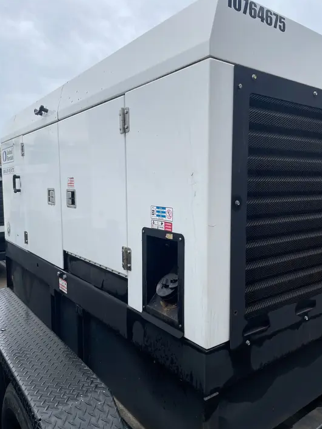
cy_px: 216
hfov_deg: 51.3
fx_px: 335
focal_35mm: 27
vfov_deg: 65.3
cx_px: 157
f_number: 1.6
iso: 50
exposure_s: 1/1135
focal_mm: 4.2
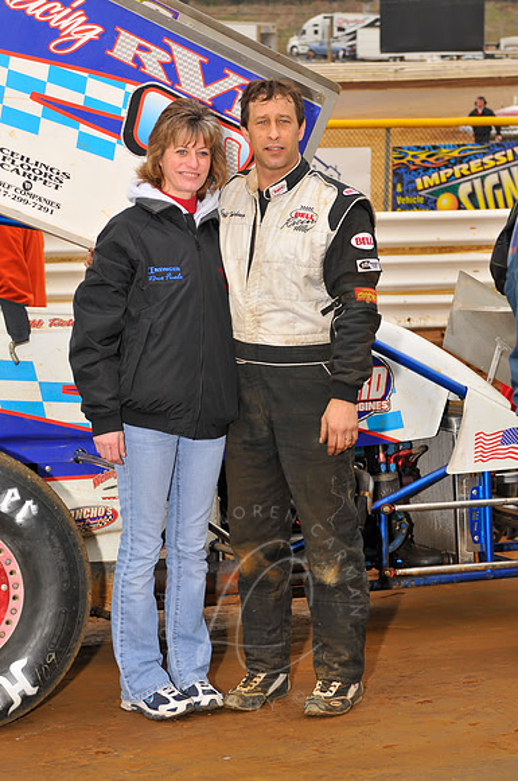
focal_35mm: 105
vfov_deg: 19.5
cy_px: 390
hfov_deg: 13.0
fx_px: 2273
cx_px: 259
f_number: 6.3
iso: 400
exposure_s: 1/250
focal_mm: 70
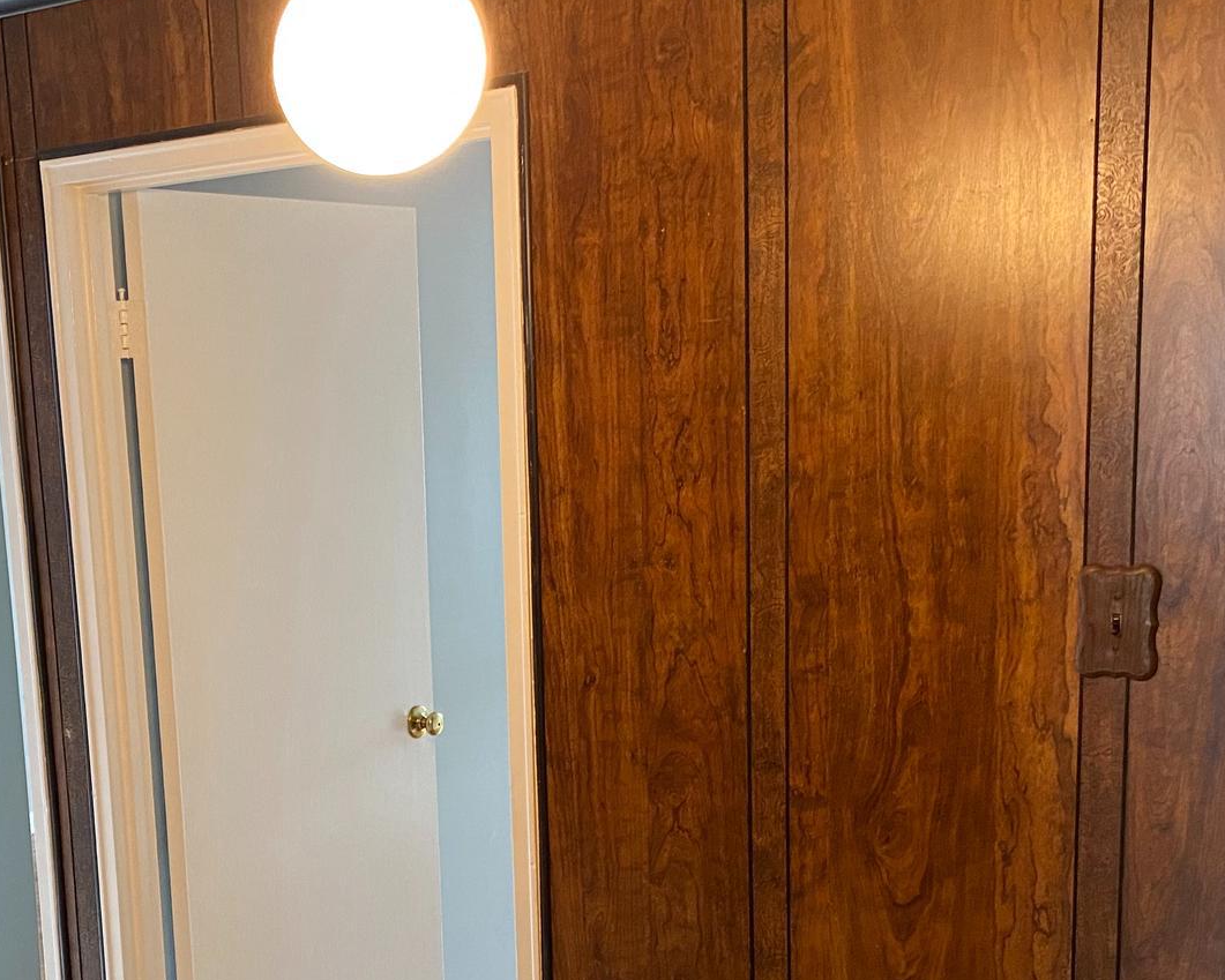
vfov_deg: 30.2
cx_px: 338
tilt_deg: -13.0
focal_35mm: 49
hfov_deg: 37.3
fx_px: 1777
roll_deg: +2.7
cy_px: 765
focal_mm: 4.25
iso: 320
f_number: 1.8
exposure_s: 1/60
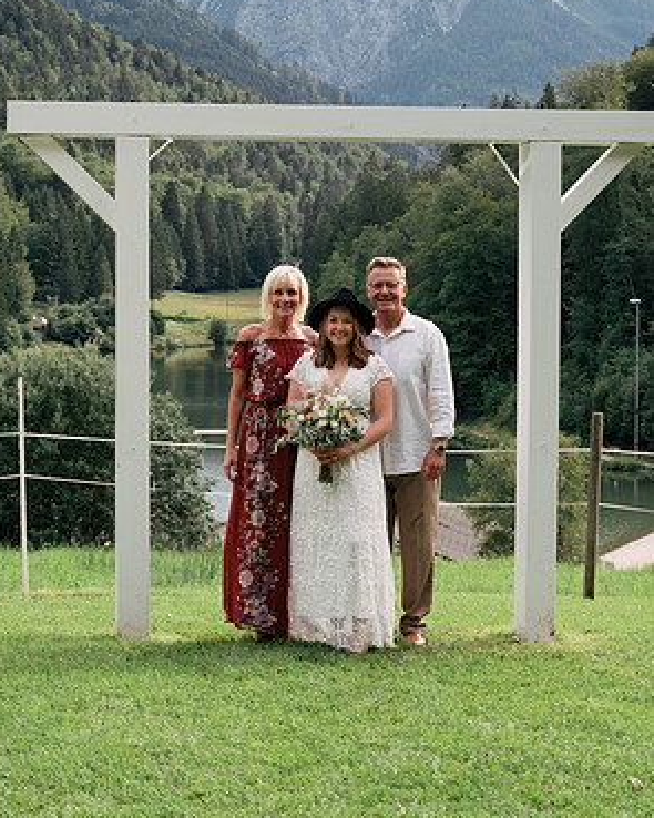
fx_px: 1936
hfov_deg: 19.2
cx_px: 325
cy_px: 326
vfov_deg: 23.8
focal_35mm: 80
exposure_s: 1/250
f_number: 9
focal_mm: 70
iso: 500
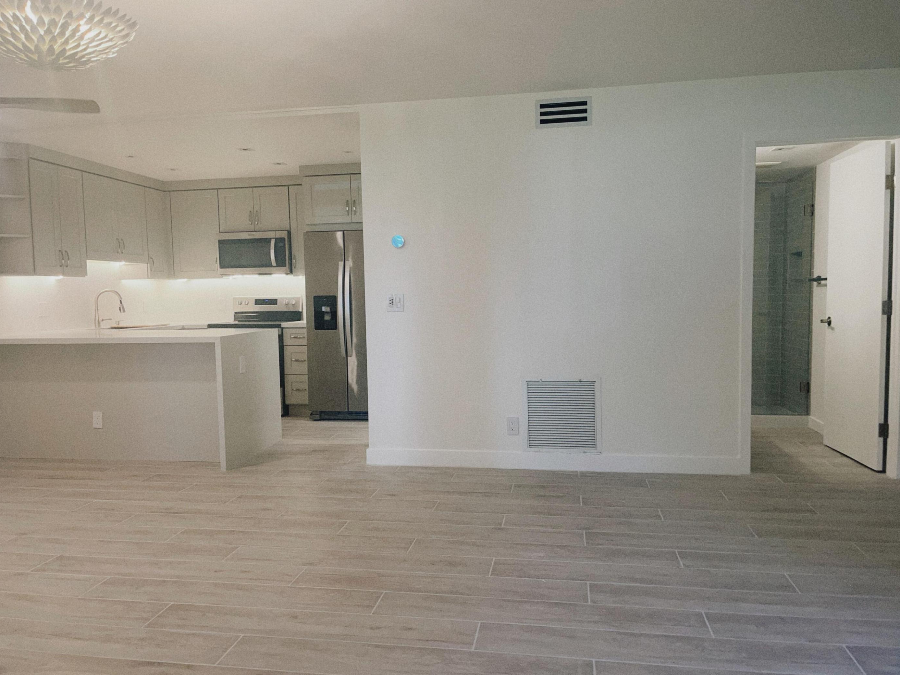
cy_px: 345
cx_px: 444
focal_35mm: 27
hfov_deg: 65.3
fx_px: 702
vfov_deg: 51.4
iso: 125
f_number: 1.6
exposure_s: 1/120
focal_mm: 5.1
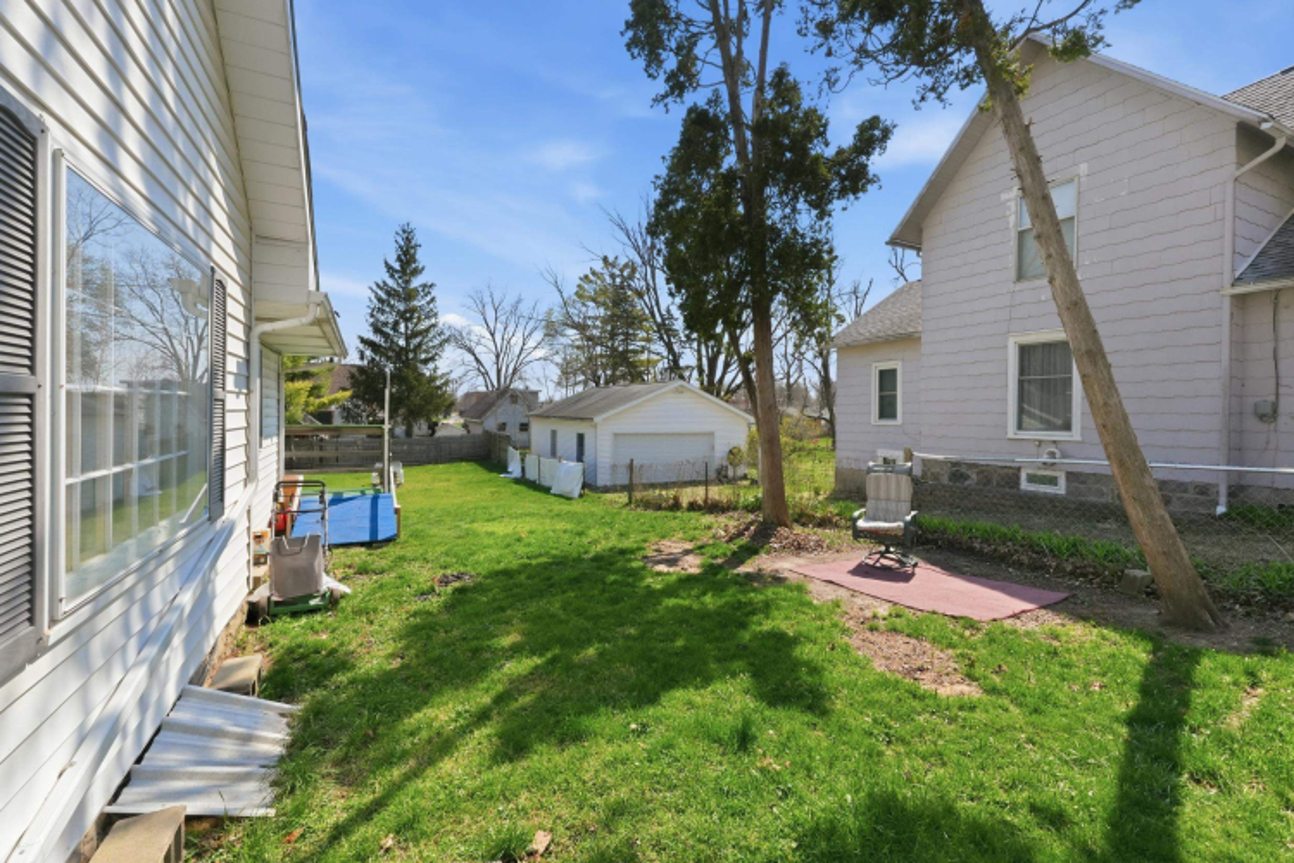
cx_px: 647
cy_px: 432
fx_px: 539
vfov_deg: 77.3
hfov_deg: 100.4
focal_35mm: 15
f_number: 10
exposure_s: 1/640
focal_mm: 10
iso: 400
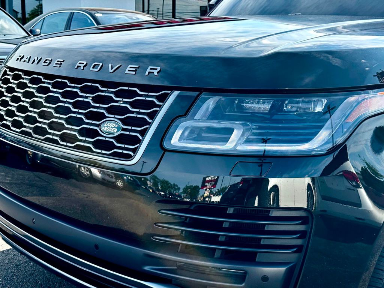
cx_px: 192
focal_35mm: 48
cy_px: 144
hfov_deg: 39.7
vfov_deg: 30.3
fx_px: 532
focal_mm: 6.76
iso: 64
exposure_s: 1/1215
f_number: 1.78
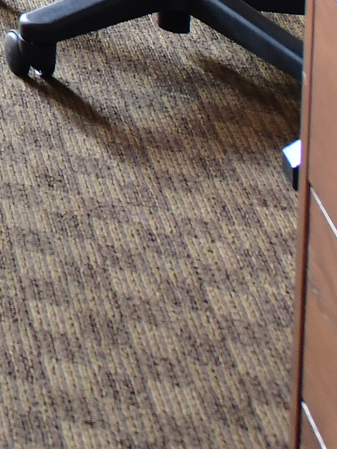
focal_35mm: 145
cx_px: -1182
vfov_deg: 10.6
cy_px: -787
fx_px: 1882
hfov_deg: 6.8
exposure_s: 1/6
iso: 250
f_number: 5.6
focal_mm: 18
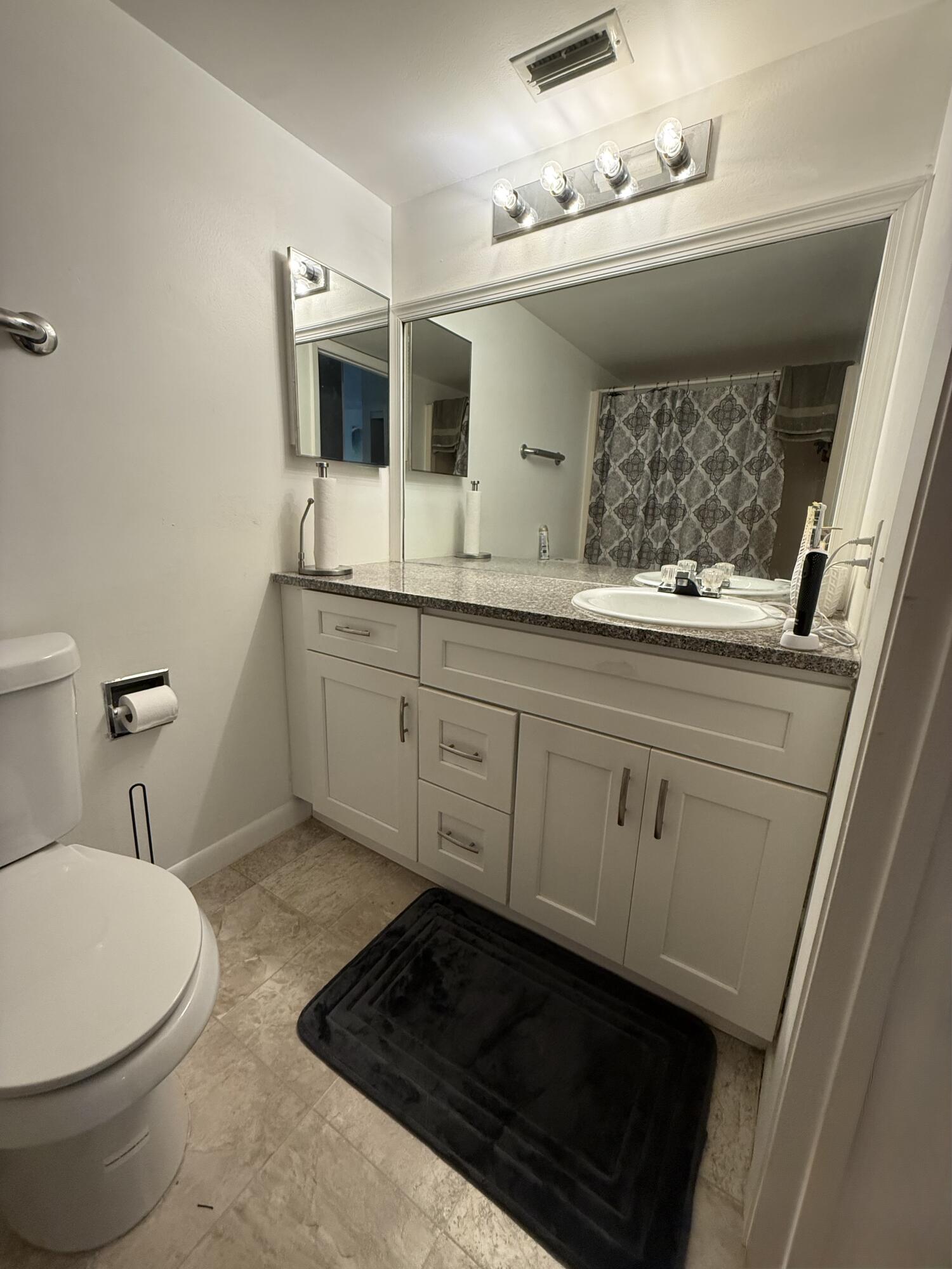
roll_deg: -1.9
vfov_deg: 102.1
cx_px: 476
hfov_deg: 85.7
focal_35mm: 14
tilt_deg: -12.6
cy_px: 634
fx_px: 513
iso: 250
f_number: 2.2
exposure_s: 1/120
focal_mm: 2.22
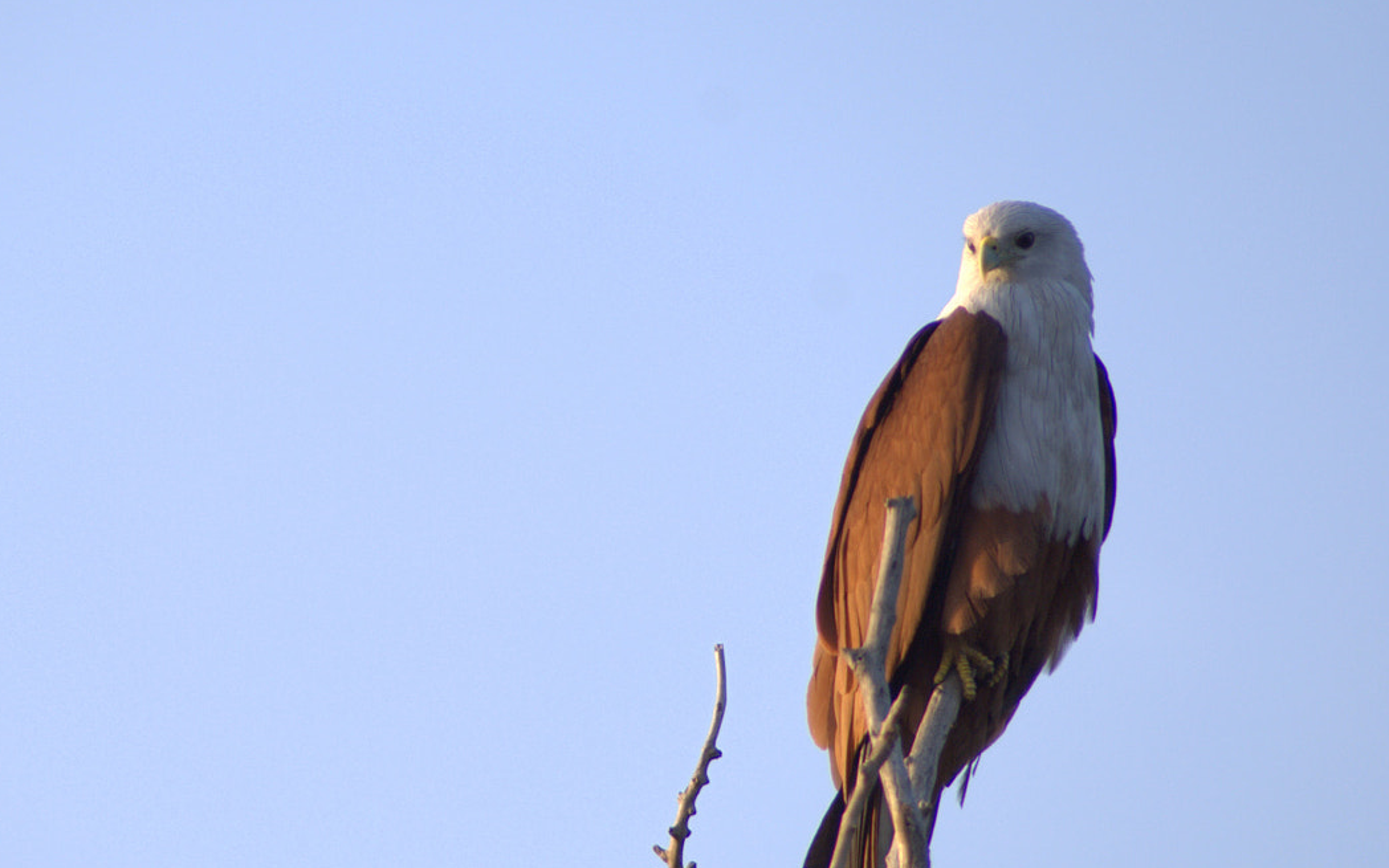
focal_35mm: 701
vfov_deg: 1.9
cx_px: 447
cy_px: 545
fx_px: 26536
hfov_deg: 3.0
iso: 100
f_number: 5.6
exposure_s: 1/200
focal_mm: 300
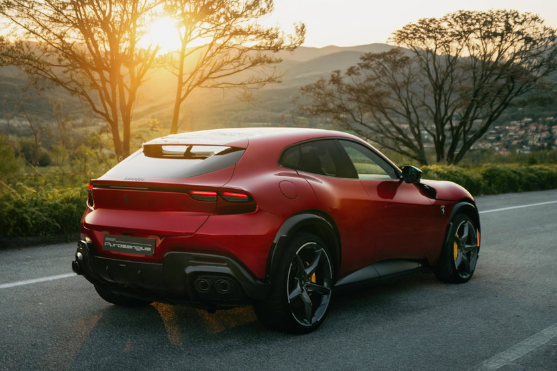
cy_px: 186
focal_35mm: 34
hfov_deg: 55.8
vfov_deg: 38.9
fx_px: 526
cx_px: 278
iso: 100
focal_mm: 34
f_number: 2.8
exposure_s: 1/125
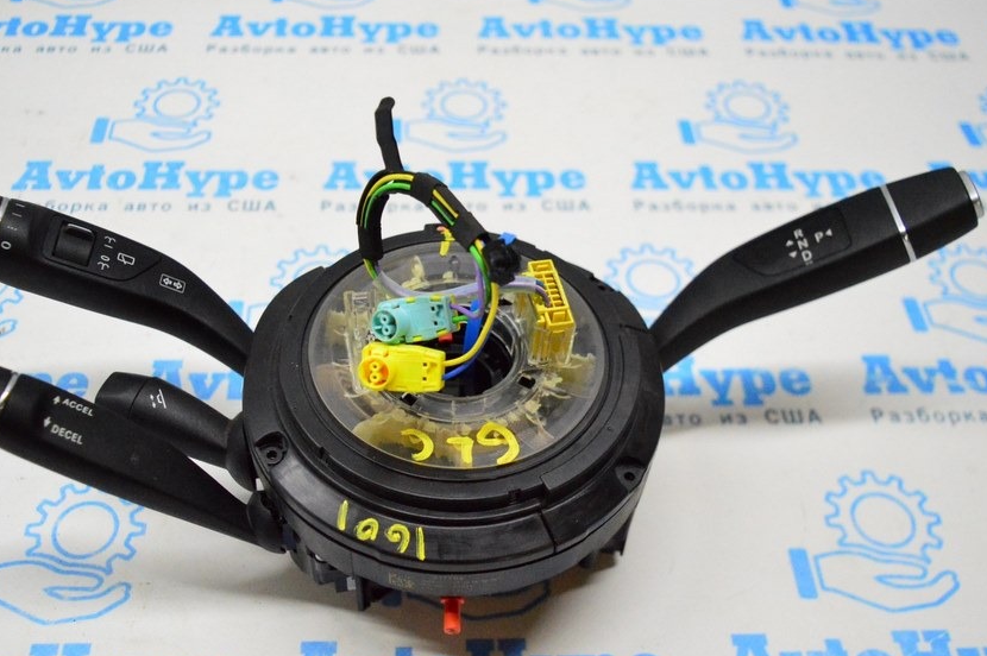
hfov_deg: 51.7
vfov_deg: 35.8
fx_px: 1014
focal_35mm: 37
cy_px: 368
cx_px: 410
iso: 6400
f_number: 3.8
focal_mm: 20
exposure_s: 1/800
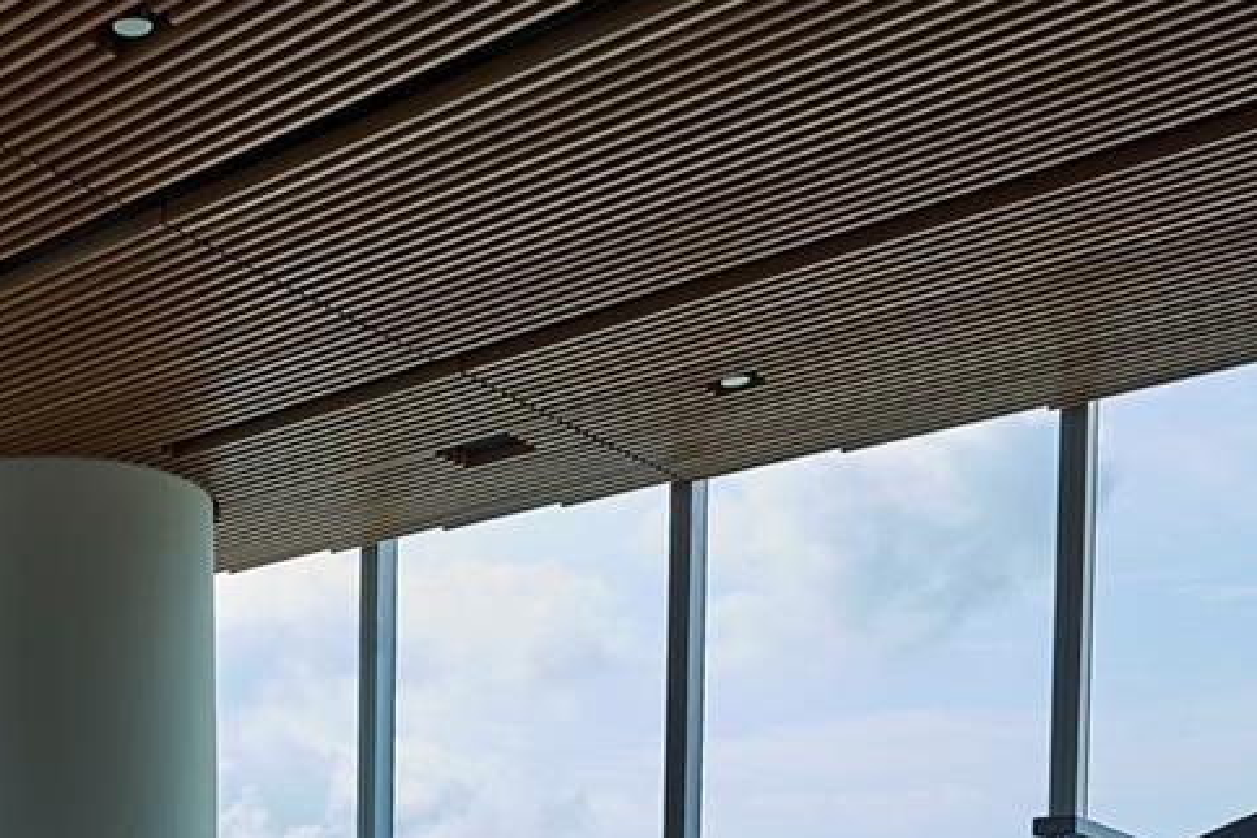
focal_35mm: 53
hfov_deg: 32.8
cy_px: 1192
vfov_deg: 22.0
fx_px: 1850
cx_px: -133
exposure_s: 1/30
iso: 50
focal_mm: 16
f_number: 10
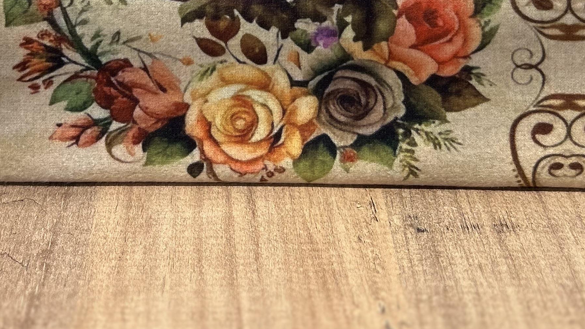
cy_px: -134
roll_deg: +0.4
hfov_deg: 32.7
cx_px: 237
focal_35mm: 64
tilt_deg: -16.7
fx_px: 993
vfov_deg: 17.3
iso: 32
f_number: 1.5
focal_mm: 5.7
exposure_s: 1/134
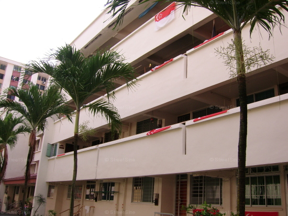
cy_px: 108
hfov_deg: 52.6
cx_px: 144
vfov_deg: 40.7
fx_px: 291
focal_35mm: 35
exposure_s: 1/250
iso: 50
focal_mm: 5.95
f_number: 5.8
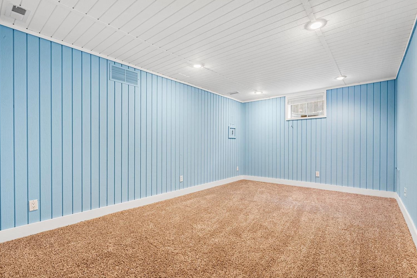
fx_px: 197
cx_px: 218
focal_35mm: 17
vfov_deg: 70.4
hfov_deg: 93.2
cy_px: 145
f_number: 8
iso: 200
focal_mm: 16
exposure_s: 3.2
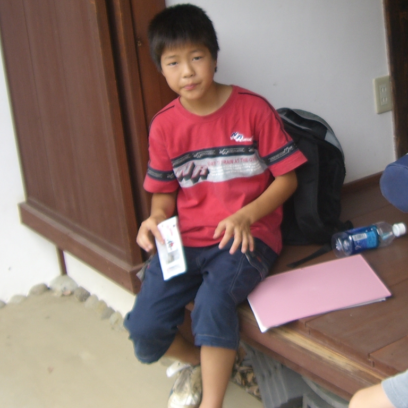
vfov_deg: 24.4
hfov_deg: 24.2
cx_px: 341
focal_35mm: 70
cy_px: 104
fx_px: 933
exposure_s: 1/125
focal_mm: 6.2
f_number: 2.7
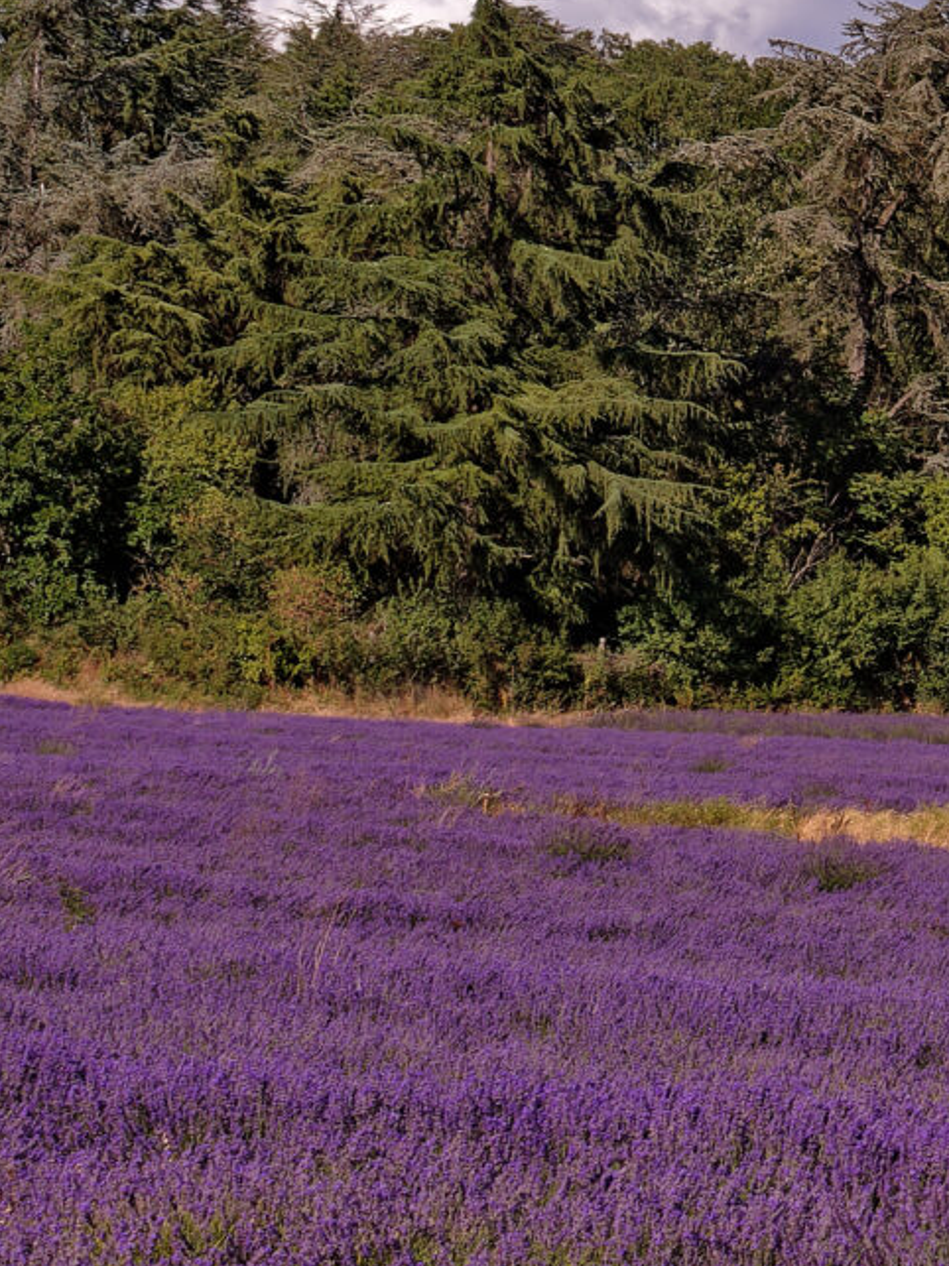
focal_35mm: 201
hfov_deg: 7.2
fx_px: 7347
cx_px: 1742
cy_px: 535
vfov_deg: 9.8
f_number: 8
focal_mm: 35
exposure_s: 1/500
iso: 180
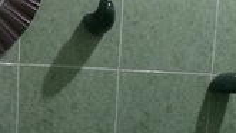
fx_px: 720
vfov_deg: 10.1
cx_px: 92
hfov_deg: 18.6
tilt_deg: -14.9
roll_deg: -3.5
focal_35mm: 115
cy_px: 222
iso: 320
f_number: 2.2
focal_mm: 4.15
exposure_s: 1/15
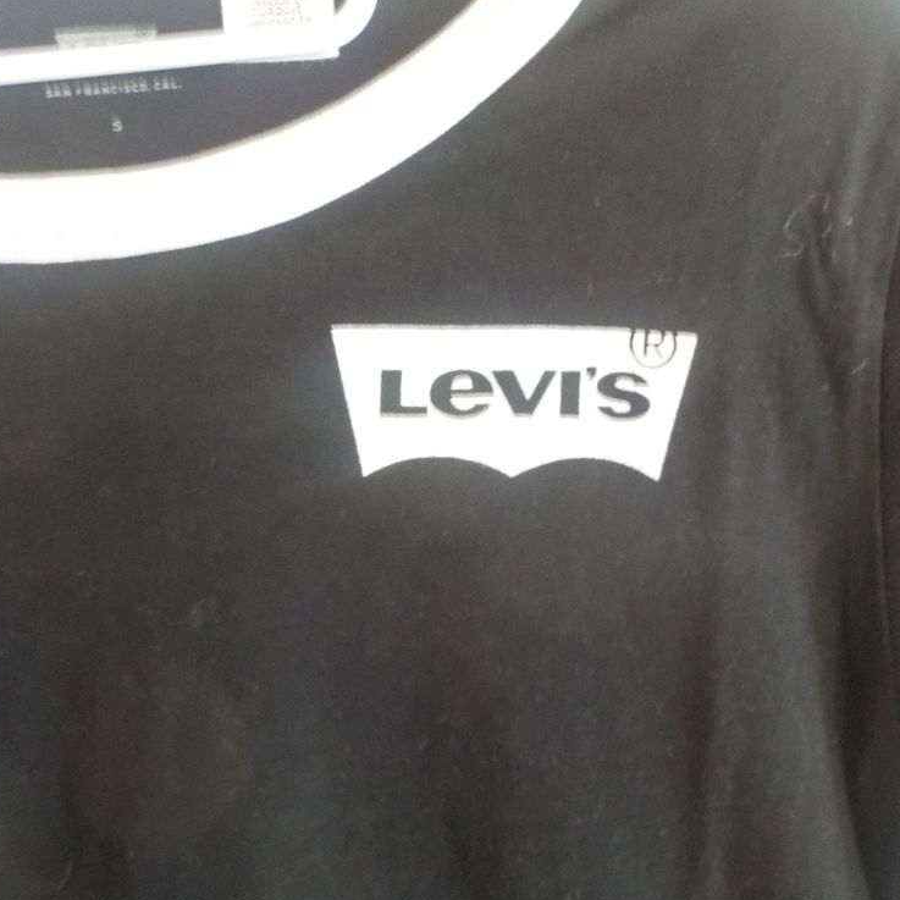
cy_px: 454
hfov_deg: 46.0
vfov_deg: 46.0
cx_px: 455
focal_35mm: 36
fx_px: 1059
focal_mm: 4.1
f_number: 3.3
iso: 800
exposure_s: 1/5
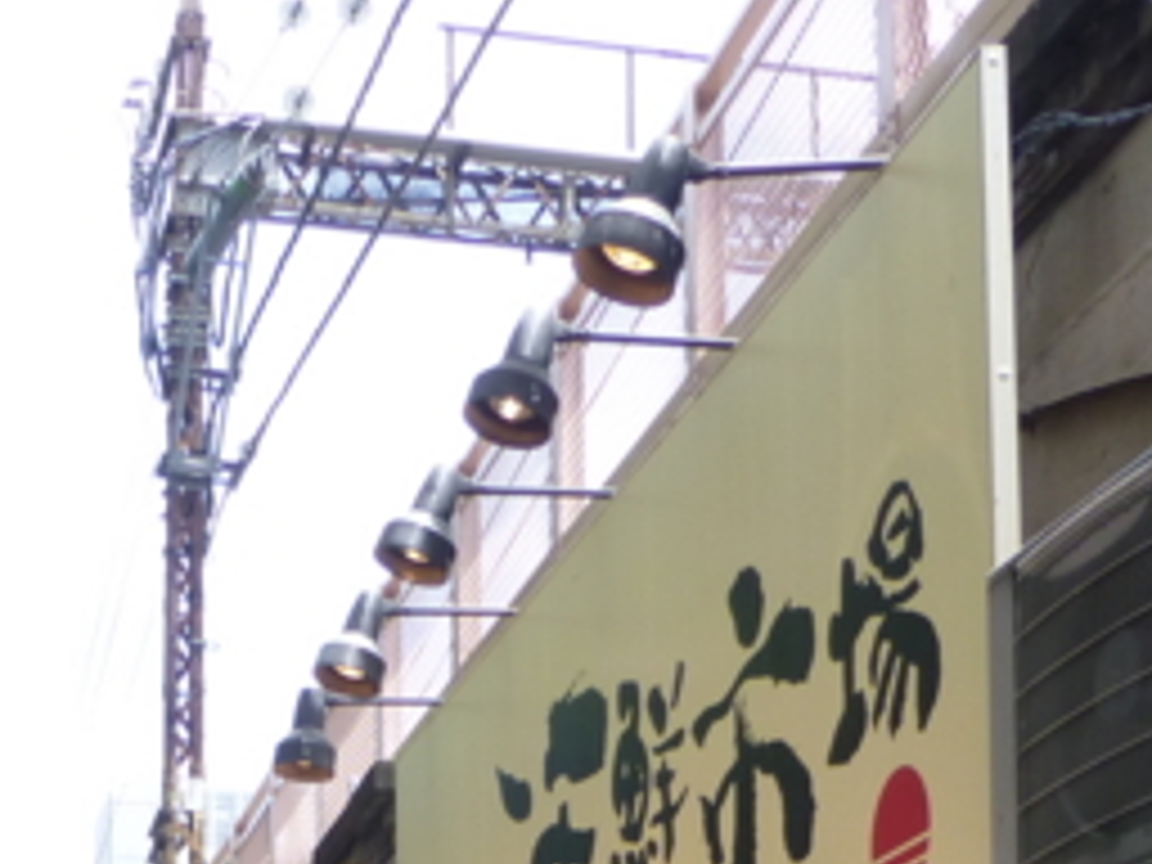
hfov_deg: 25.7
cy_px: 1323
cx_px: 284
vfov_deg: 17.5
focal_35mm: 75
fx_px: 2496
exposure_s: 1/200
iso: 100
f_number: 4
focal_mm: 4.3
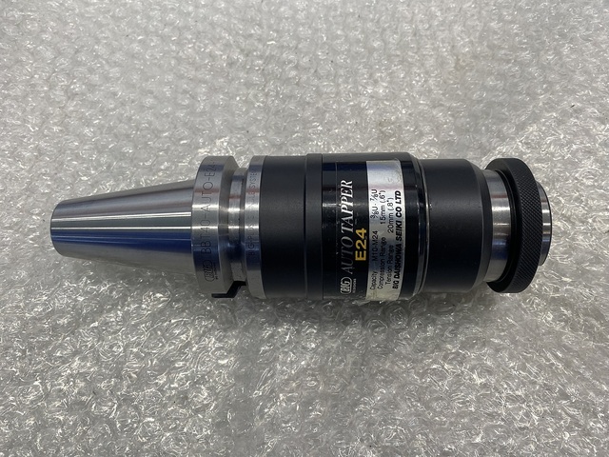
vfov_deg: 53.1
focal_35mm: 26
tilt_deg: -66.4
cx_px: 304
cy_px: 228
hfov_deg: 67.3
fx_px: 457
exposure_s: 1/114
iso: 125
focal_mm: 4.25
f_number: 1.8
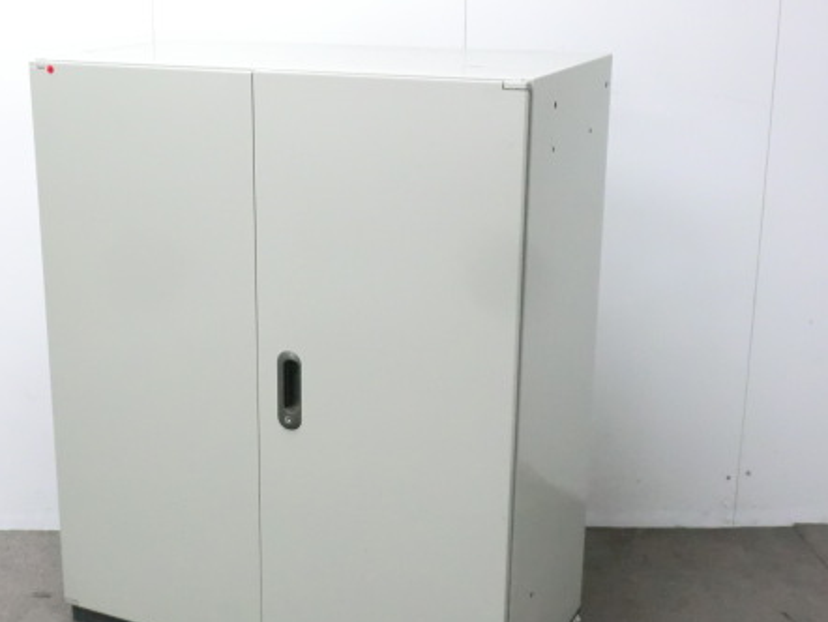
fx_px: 1316
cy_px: 300
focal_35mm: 55
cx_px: 292
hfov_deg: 34.7
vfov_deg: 26.6
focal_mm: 6.9
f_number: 3.9
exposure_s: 1/50
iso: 800
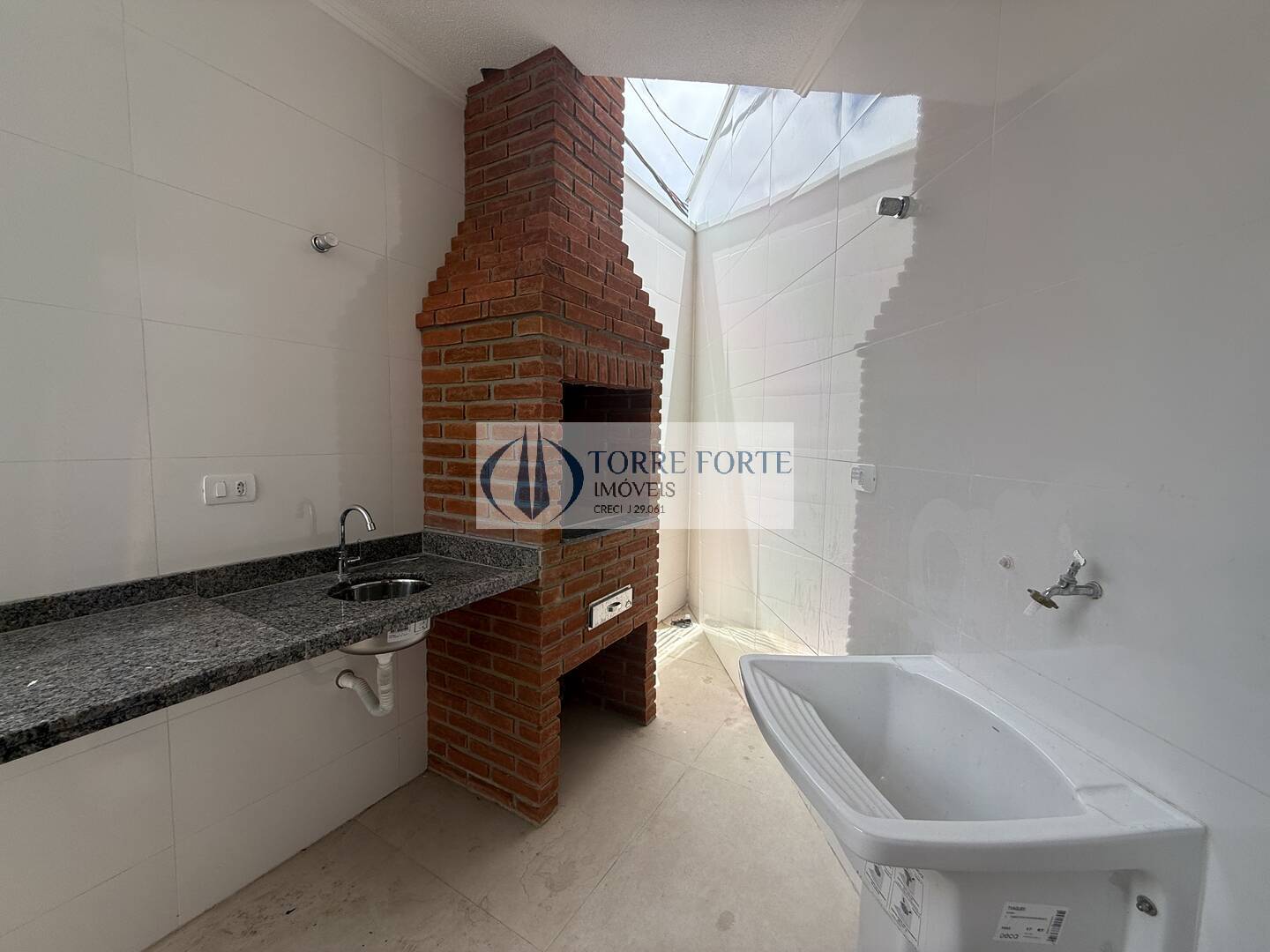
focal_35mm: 14
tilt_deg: -3.5
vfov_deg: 85.7
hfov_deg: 102.1
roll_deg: -0.9
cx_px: 635
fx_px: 514
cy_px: 476
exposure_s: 1/256
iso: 50
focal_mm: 2.22
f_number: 2.2
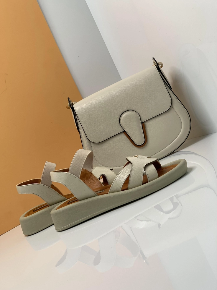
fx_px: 443
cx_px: 108
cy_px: 145
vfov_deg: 36.2
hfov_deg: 27.5
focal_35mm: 53
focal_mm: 6
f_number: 2.4
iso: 25
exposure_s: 1/100
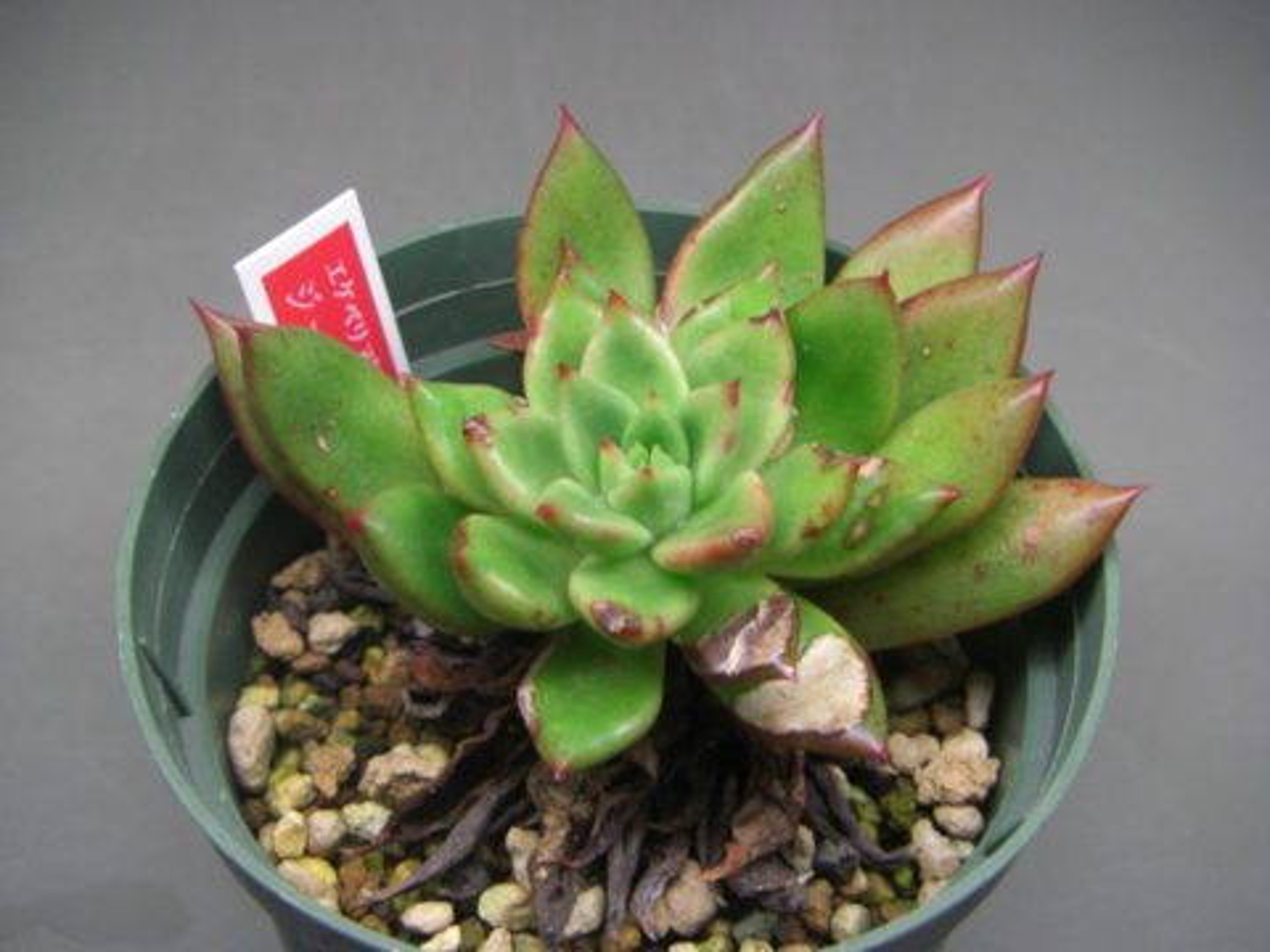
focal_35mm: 76
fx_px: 2788
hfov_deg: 25.7
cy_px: 476
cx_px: 635
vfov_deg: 19.4
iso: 200
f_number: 4
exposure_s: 1/50
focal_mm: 12.6
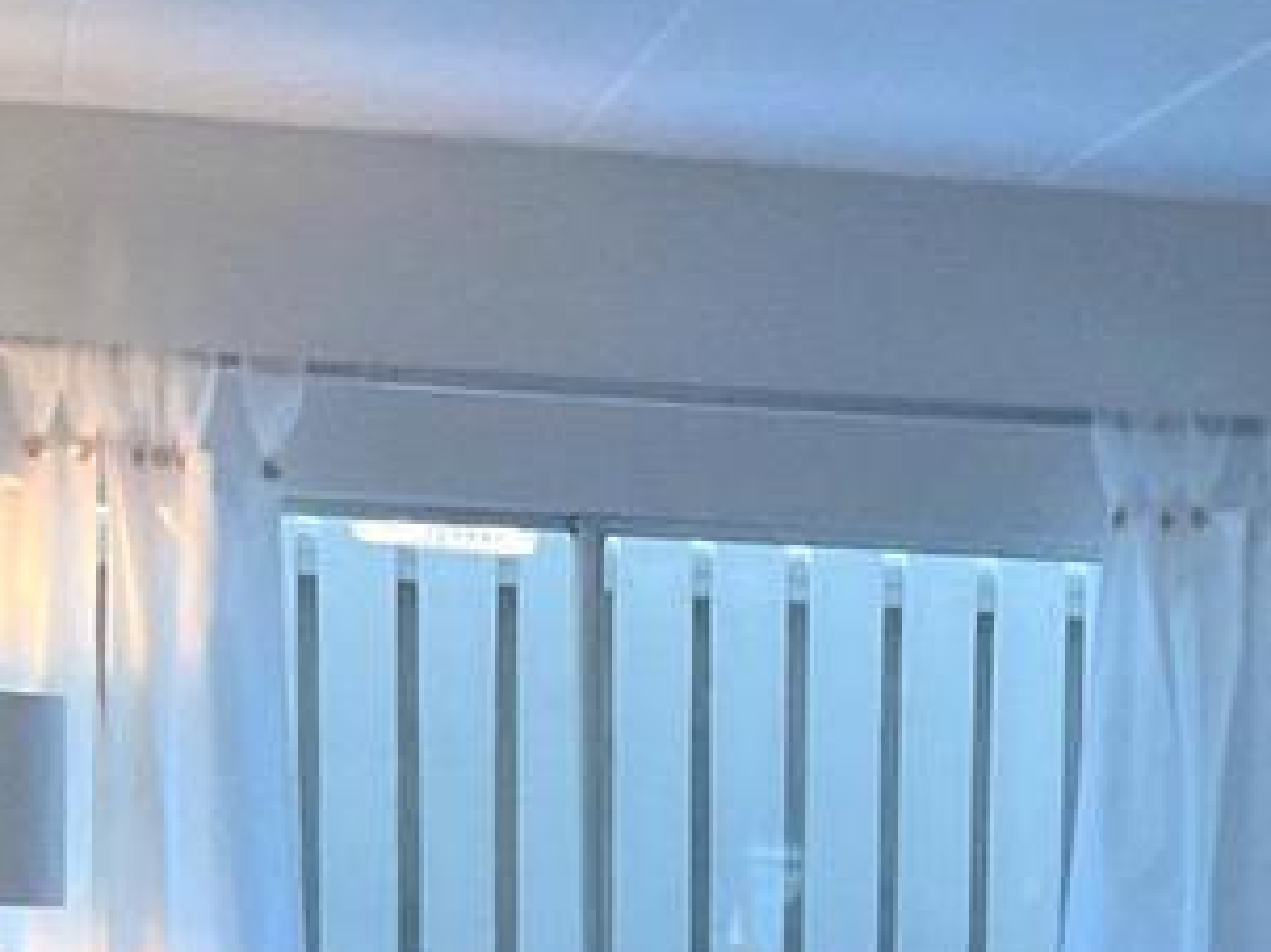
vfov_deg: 10.2
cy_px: 1665
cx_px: 1573
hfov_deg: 13.8
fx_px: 5065
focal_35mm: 138
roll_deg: -1.8
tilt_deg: -9.3
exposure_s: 1/60
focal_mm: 3
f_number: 1.8
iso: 200
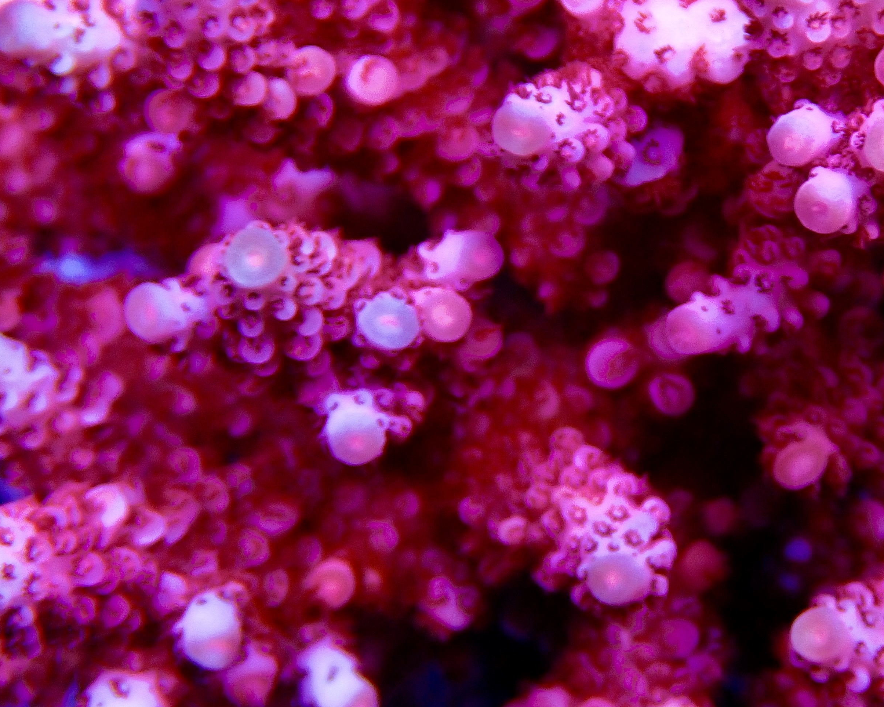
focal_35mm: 94
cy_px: 295
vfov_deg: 16.4
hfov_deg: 20.3
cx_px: 618
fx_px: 2459
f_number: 5
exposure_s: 1/125
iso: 200
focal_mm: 10.35
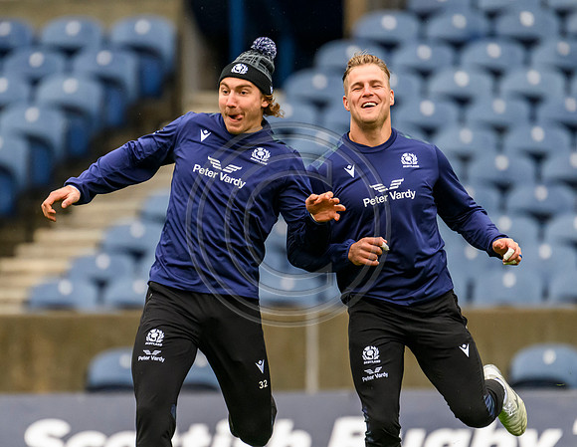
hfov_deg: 1.8
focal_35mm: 1069
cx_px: 266
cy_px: 232
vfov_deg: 1.4
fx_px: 18032
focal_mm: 784
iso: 6400
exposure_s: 1/1250
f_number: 5.6
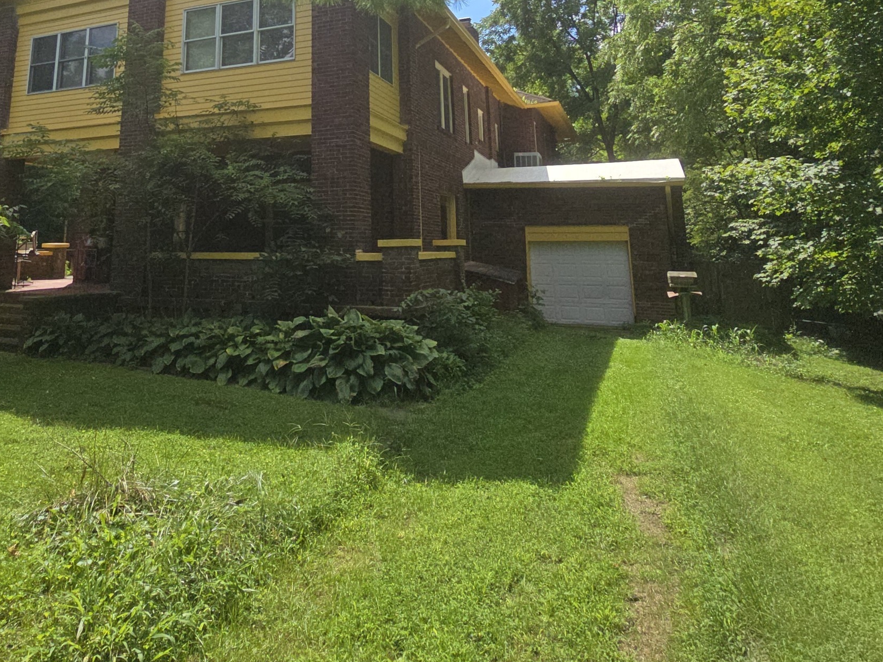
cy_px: 110
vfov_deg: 52.2
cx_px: 325
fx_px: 612
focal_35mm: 24
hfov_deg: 70.3
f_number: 2.2
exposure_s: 1/2463
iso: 50
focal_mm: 2.2
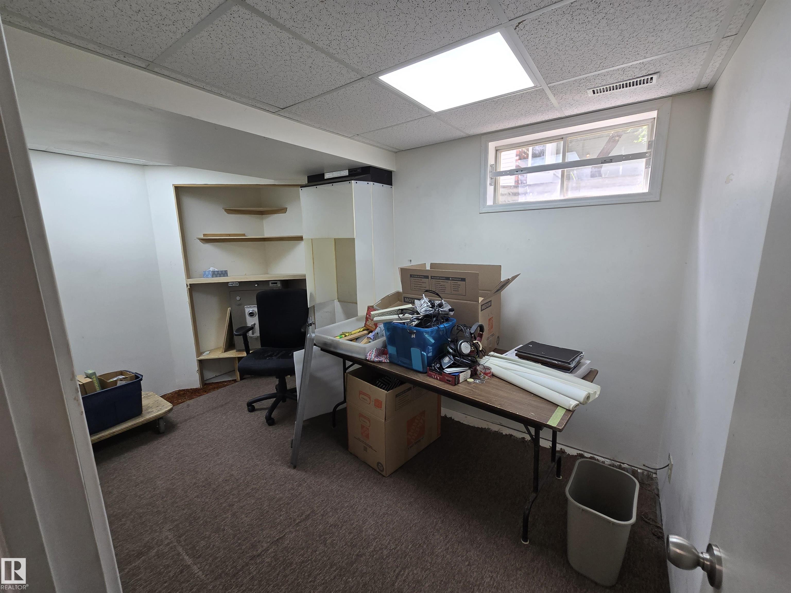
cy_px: 296
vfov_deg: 89.9
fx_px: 297
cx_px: 396
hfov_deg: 106.2
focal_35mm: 13
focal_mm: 2.2
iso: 80
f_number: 2.2
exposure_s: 1/120
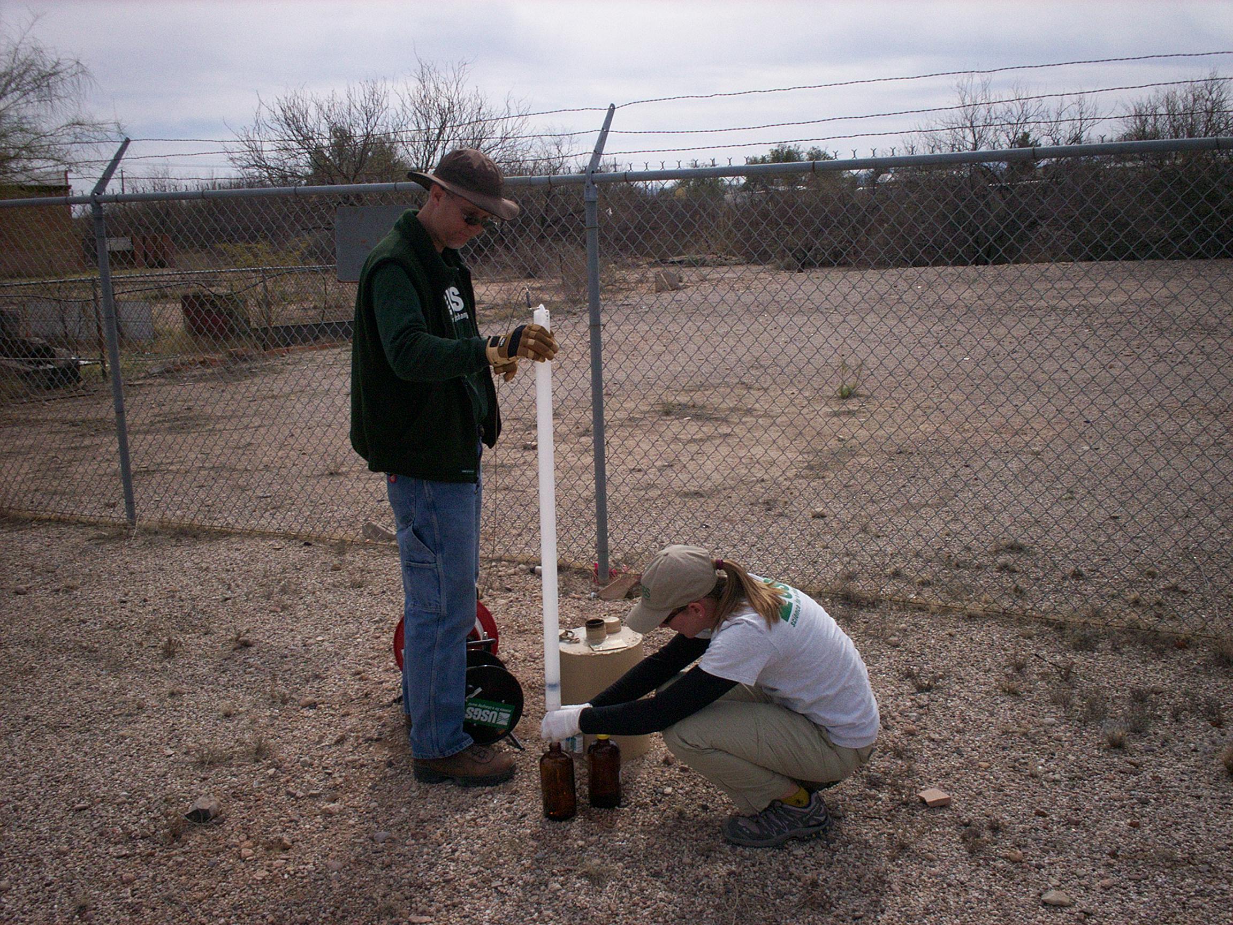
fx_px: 1282
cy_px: 462
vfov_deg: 39.7
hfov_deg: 51.4
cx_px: 616
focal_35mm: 36
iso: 100
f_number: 4.5
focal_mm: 6
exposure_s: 1/1019
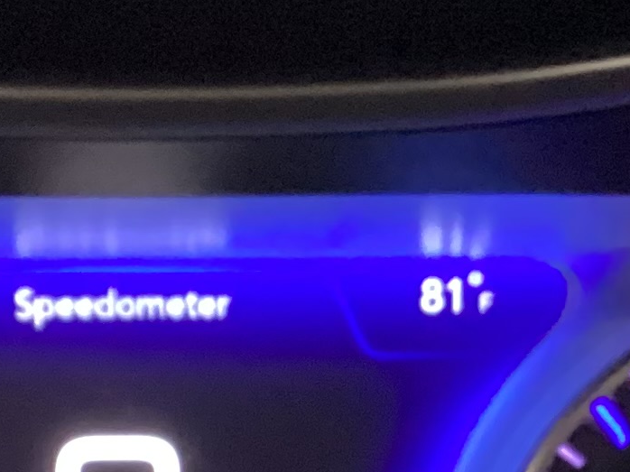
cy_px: 774
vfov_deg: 9.8
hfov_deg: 13.5
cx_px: 31
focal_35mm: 145
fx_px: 2638
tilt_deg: -25.8
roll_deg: +0.2
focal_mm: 3.3
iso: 640
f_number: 2.4
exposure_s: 1/24
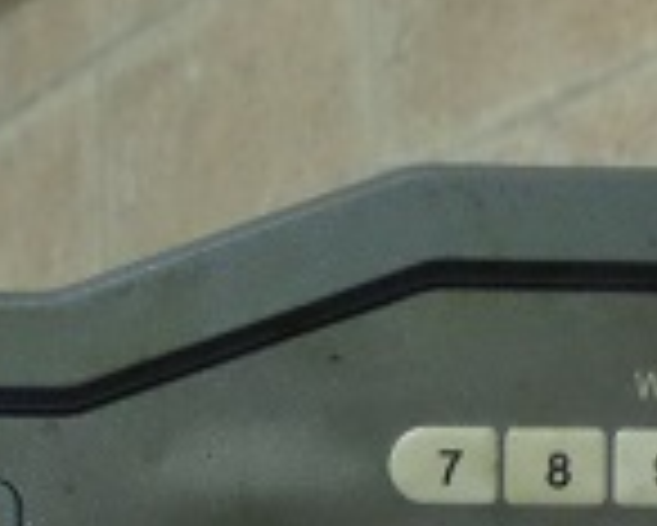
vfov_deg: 13.7
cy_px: 1016
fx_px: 1887
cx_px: -65
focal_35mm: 97
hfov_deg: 19.0
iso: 400
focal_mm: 4
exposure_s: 1/20
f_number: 3.2
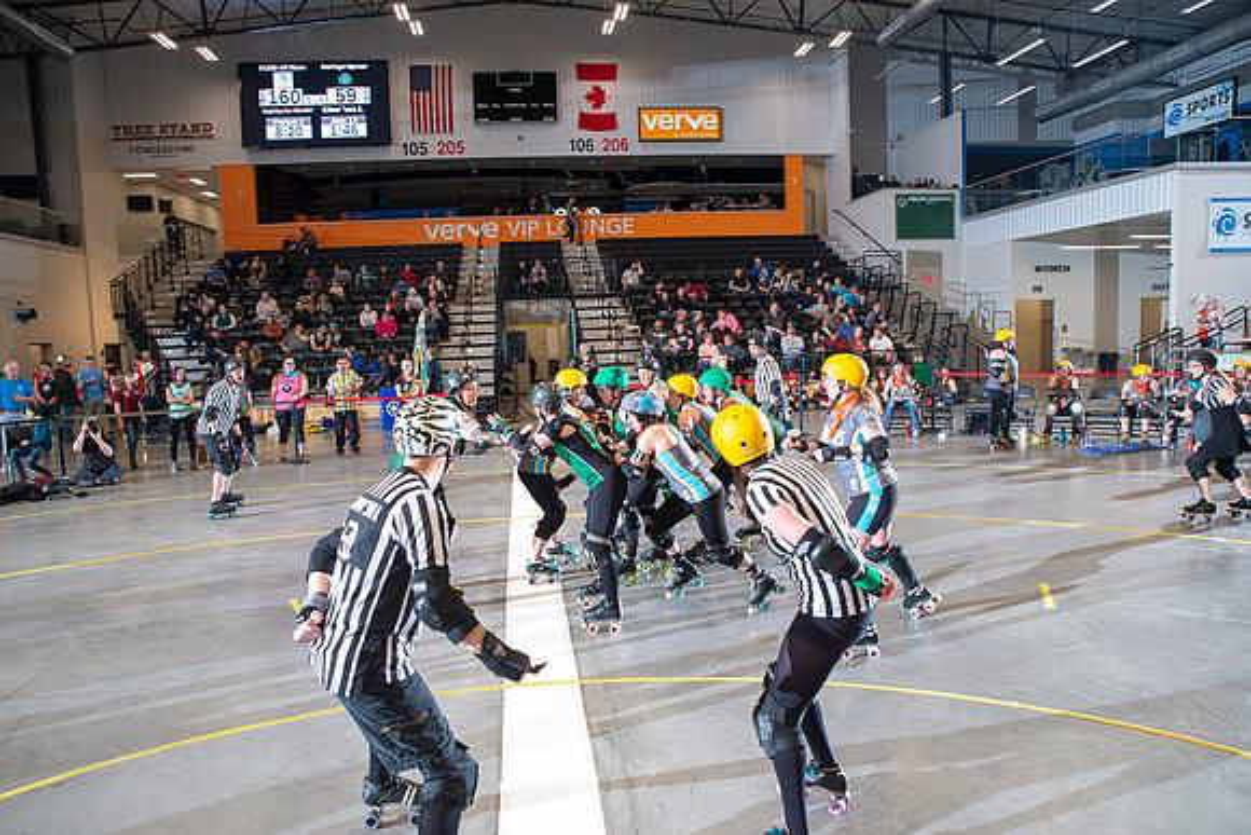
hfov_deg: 73.7
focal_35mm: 24
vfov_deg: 53.2
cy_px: 418
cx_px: 626
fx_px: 834
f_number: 5.6
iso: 640
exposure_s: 1/160
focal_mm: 24
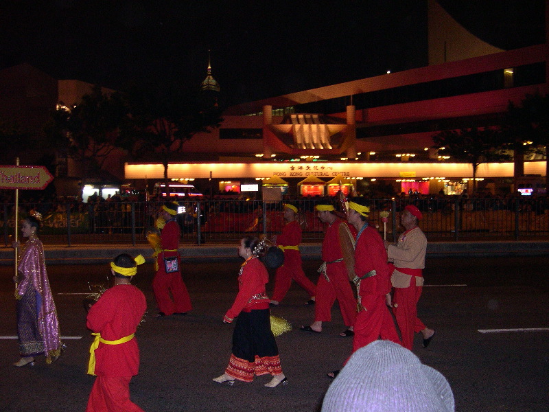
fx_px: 603
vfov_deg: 37.7
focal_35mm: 38
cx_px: 274
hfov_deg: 49.0
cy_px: 206
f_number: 2.8
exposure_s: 1/60
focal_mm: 8
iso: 400
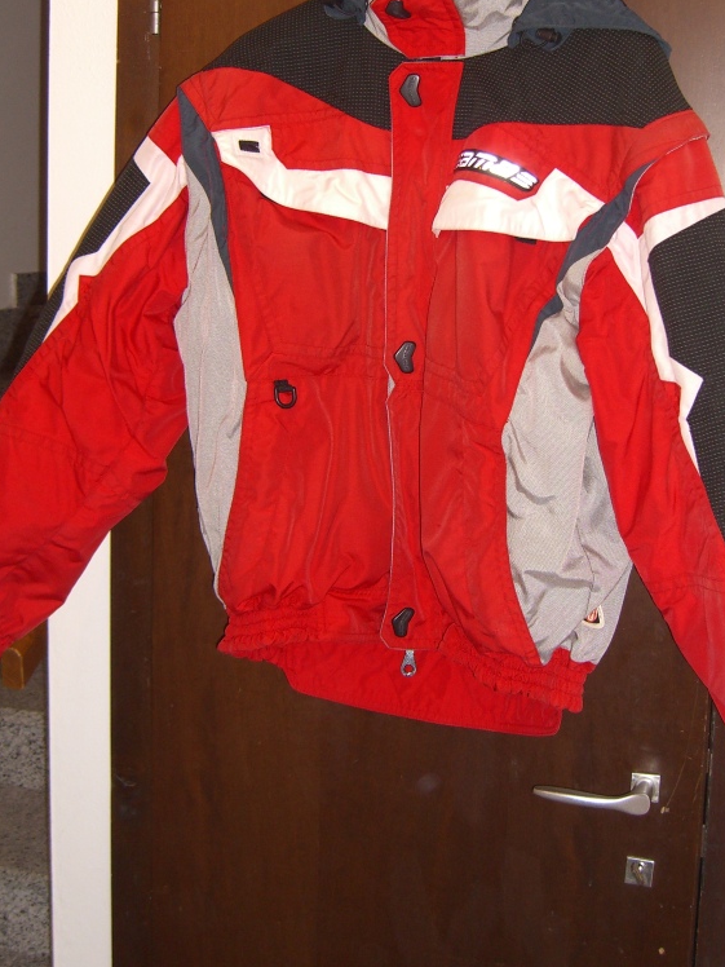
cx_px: 401
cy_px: 367
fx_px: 1452
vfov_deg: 36.6
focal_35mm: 52
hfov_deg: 28.0
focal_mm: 7.9
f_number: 2.8
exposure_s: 1/60
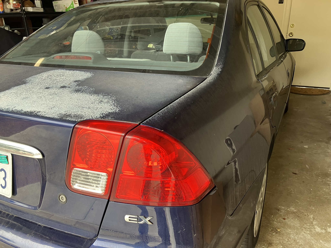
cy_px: 124
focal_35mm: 28
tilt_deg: -22.0
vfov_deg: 49.7
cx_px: 166
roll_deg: +1.4
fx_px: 268
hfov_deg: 63.4
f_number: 1.8
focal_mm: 3.99
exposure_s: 1/60
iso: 50
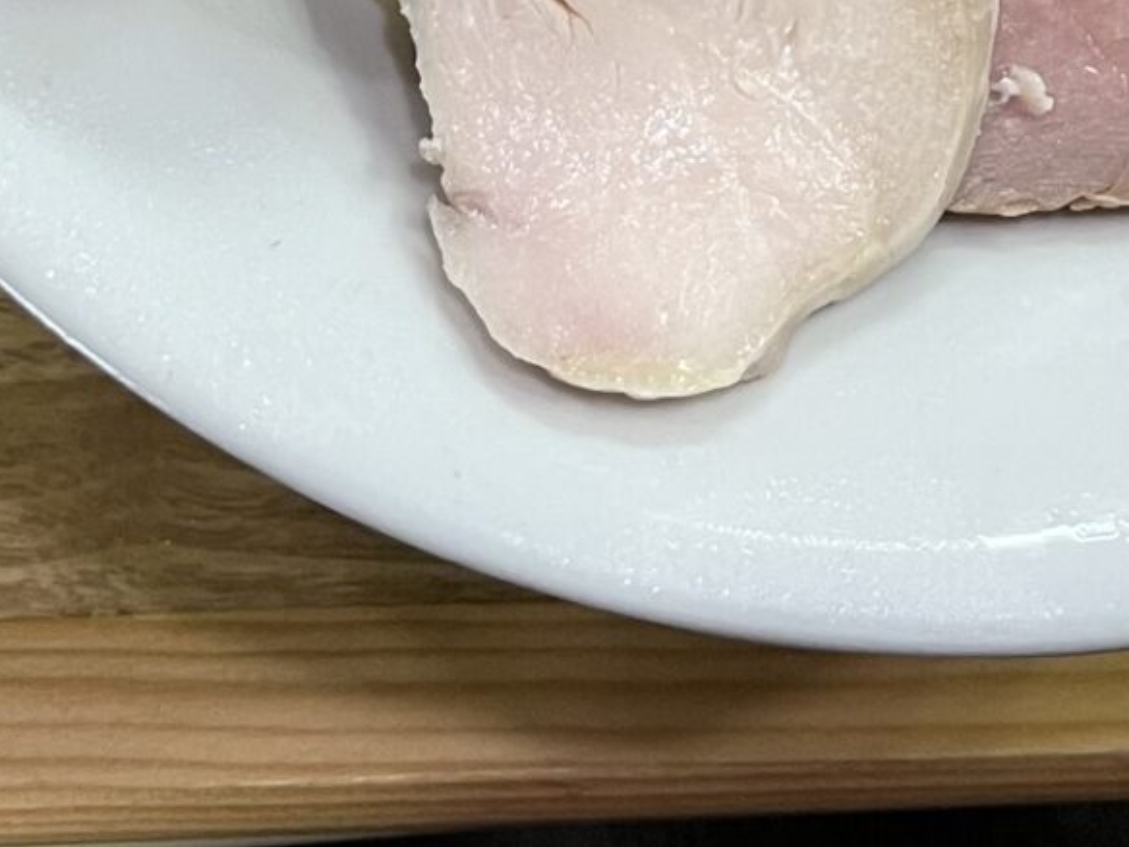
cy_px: -685
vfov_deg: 12.0
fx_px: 3718
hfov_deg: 17.3
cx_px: 454
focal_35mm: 114
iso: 125
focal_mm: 5.1
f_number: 1.6
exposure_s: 1/50
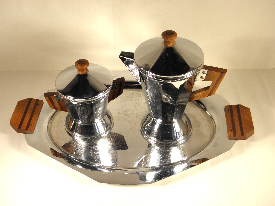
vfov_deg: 29.1
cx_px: 138
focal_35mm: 50
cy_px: 103
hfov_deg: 38.2
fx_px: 397
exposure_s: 1/50
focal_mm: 9.1
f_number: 4
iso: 100
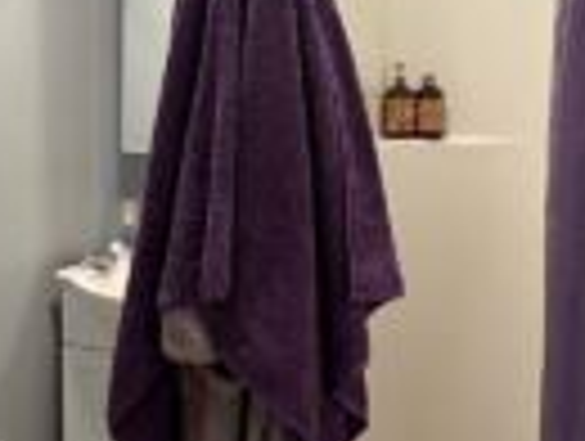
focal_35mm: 43
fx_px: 728
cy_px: 180
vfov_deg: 33.6
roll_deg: +0.0
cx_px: 117
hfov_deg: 41.9
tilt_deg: -5.8
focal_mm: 2.22
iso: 250
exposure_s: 1/60
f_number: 2.2
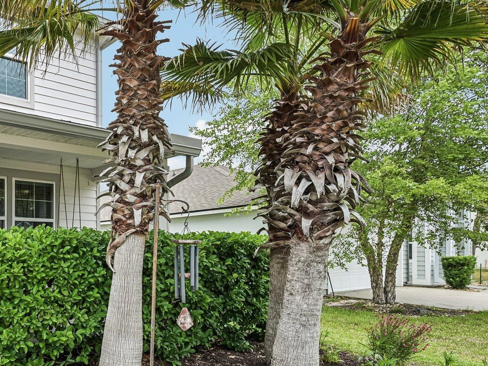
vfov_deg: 47.1
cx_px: 19
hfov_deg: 51.7
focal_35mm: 29
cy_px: 258
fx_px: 408
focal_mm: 15.5
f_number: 8
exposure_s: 1/90
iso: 100
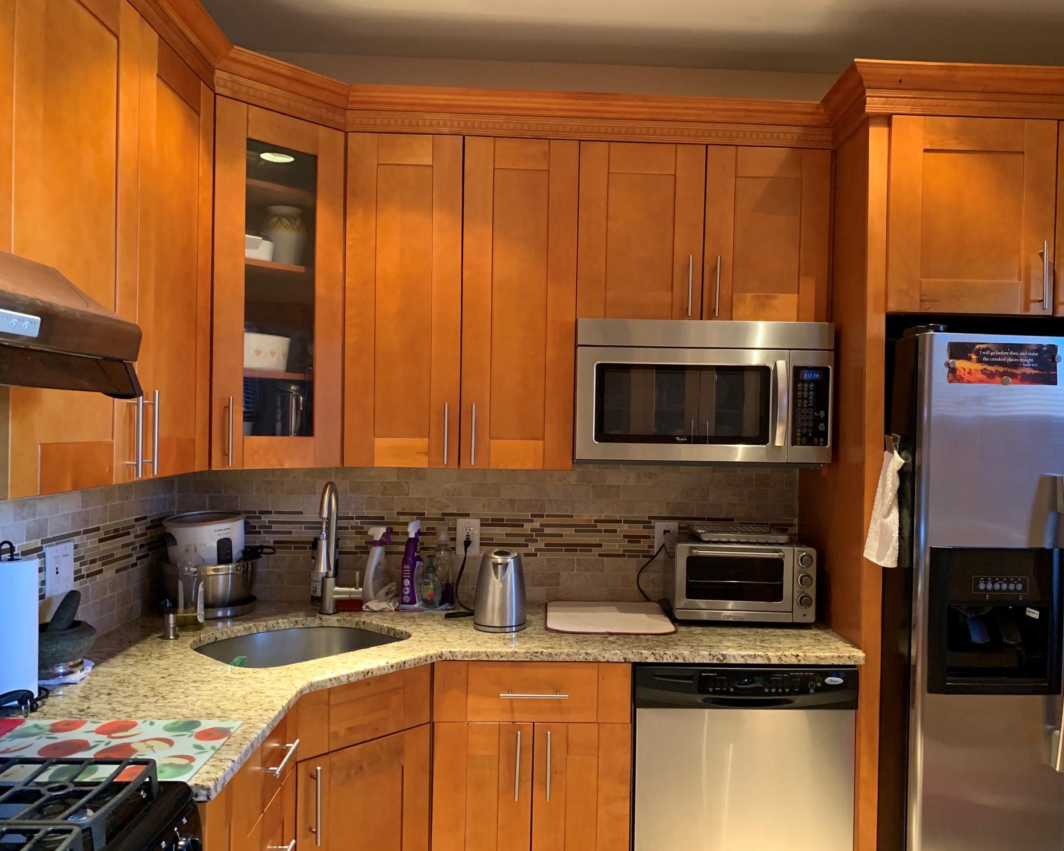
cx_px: 568
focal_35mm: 28
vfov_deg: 51.5
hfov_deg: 62.1
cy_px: 438
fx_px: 882
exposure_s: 1/40
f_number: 1.8
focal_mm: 4.25
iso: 320
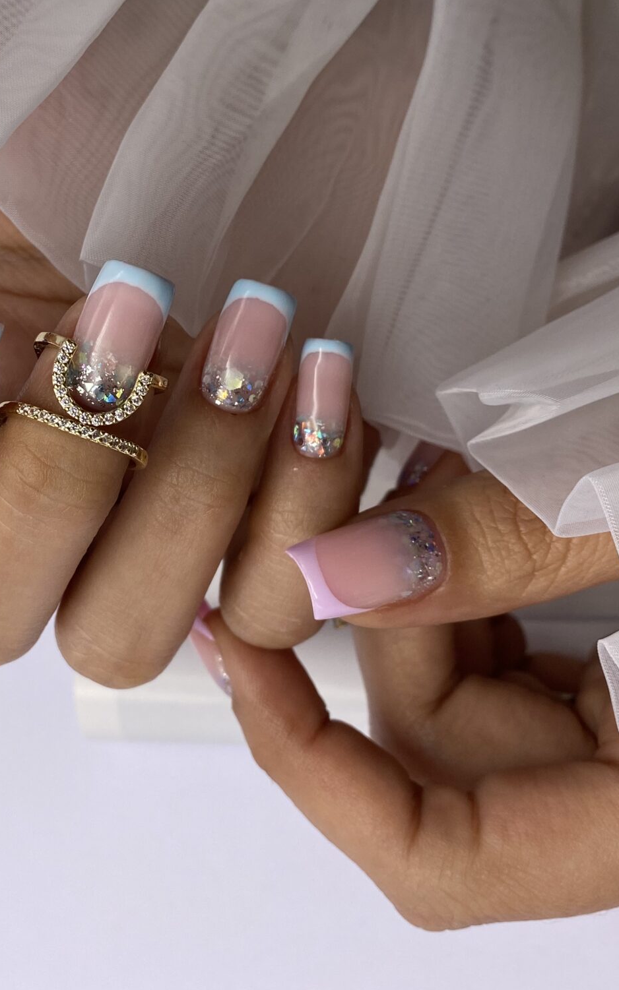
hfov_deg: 26.7
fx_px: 1269
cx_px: 86
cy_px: 395
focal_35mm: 47
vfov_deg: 42.4
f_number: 1.8
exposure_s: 1/299
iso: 32
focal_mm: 4.25
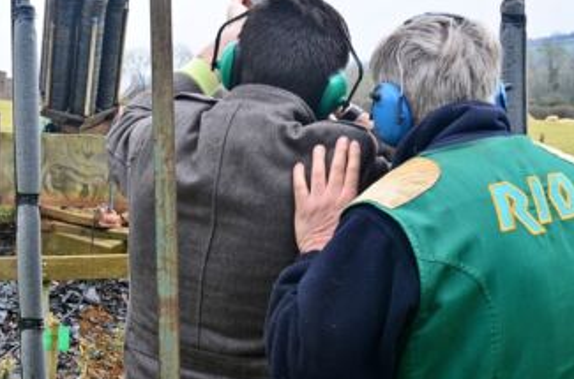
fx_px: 1877
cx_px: 194
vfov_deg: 11.5
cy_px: 160
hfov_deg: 17.3
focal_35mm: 118
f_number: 16
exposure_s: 1/60
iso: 400
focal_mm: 40
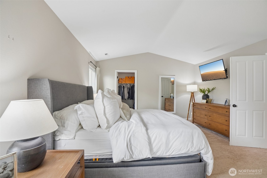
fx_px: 119
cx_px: 134
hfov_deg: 96.7
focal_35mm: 16
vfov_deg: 73.7
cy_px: 89
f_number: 8
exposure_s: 1/13
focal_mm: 16
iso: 400
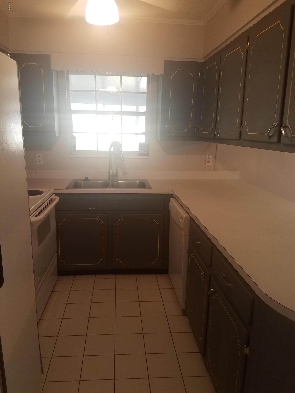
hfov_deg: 53.1
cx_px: 148
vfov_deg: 67.3
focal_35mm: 26
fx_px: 295
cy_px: 196
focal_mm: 4.2
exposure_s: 1/60
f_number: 1.7
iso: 100
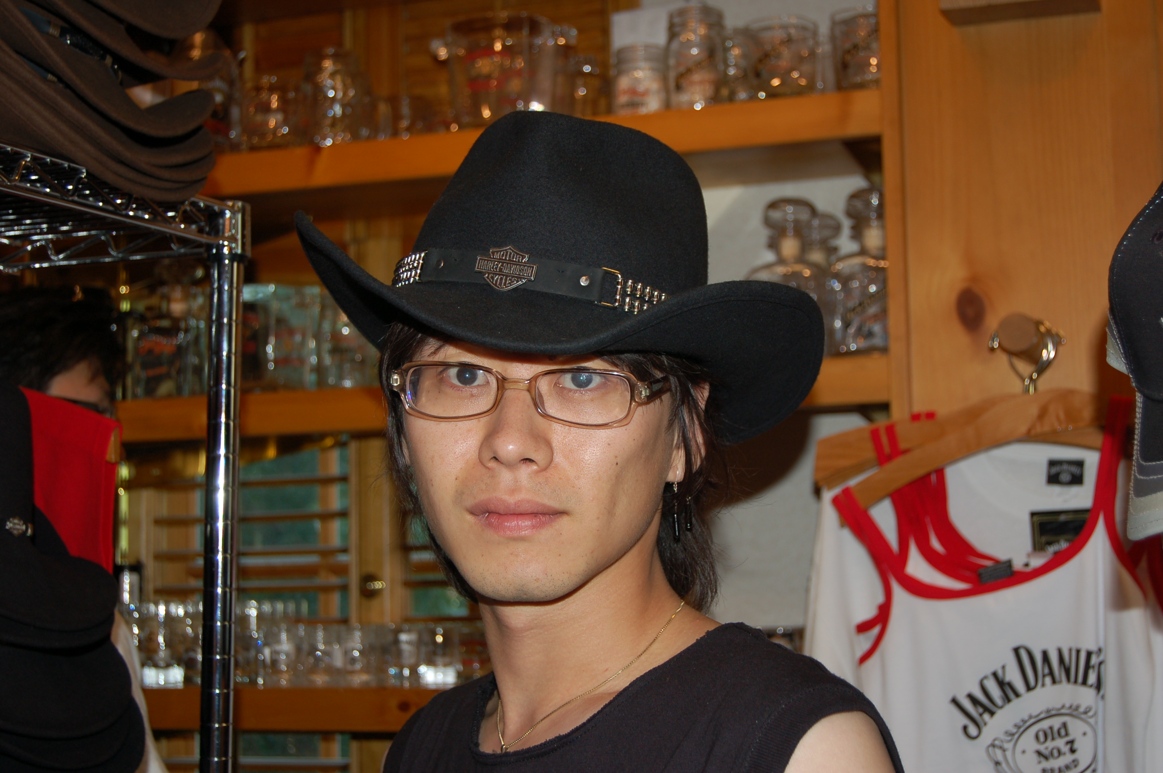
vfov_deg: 22.6
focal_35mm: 60
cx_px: 582
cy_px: 386
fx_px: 1937
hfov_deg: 33.4
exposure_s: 1/60
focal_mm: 40
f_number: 5
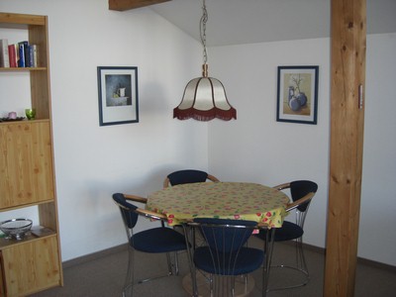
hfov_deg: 49.0
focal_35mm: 38
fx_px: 435
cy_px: 148
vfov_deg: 37.7
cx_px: 198
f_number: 2.8
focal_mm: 7.9
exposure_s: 1/60
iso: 200
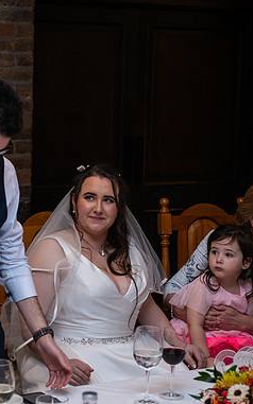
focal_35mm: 93
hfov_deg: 14.0
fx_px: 1026
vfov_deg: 22.3
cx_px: 66
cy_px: 203
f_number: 3.5
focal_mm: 60
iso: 800
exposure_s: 1/160
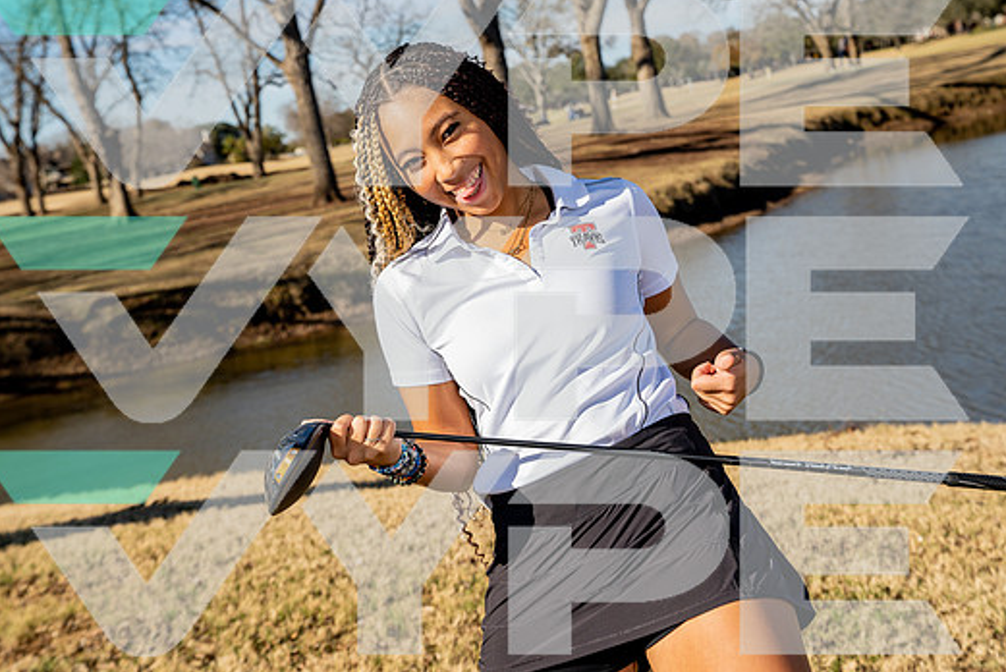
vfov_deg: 23.0
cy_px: 320
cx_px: 477
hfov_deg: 33.9
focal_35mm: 59
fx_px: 1650
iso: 100
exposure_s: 1/250
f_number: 5.6
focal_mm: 53
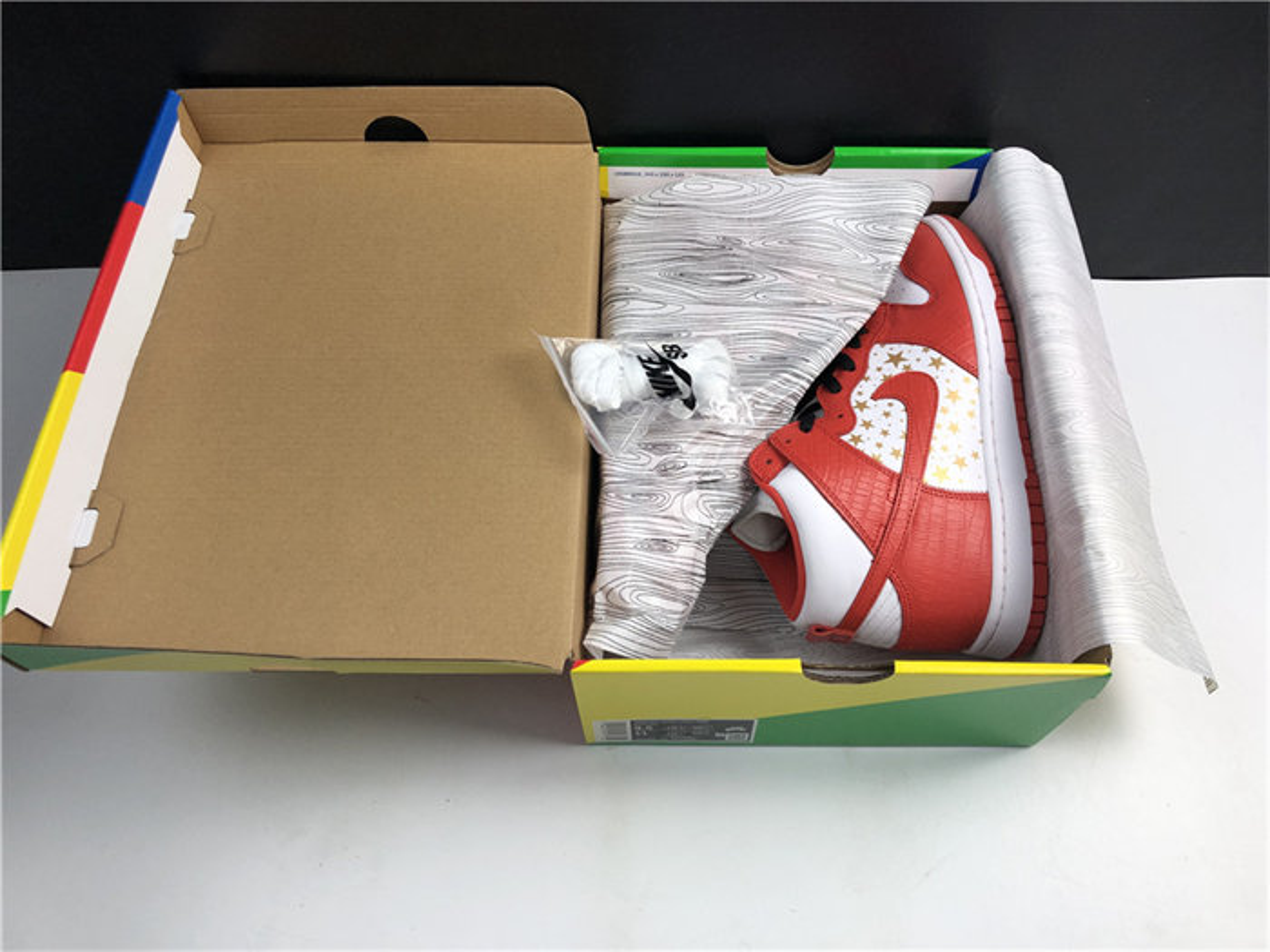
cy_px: 476
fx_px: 1027
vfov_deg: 49.7
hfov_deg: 63.4
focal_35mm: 28
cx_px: 635
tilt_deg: -56.0
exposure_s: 1/101
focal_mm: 4
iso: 20
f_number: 1.8
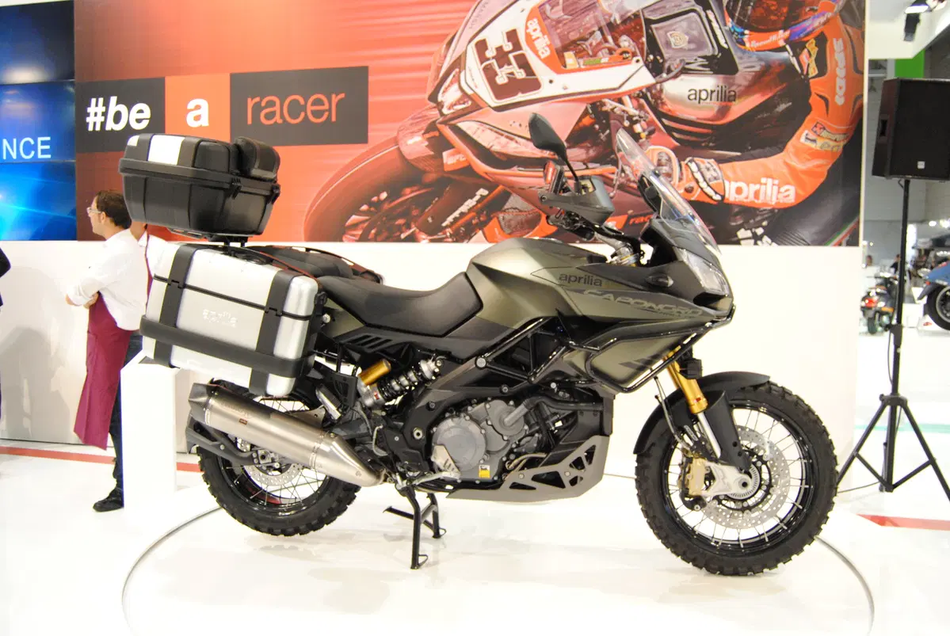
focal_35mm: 33
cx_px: 475
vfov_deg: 40.1
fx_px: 872
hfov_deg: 57.2
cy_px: 318
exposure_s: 1/80
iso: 800
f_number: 4
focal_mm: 22
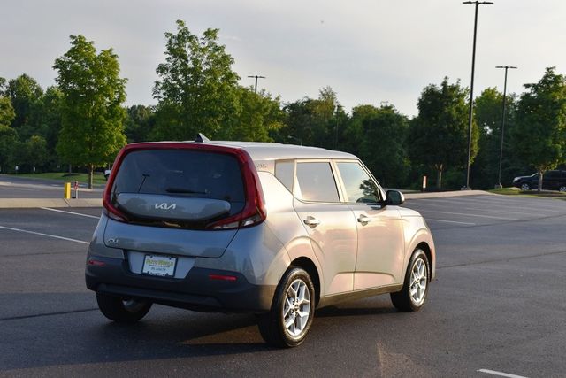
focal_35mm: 63
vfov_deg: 21.6
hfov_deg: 31.9
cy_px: 189
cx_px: 283
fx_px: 991
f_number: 8
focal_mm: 42
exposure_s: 1/250
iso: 180
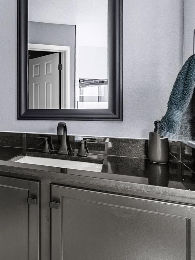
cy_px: 116
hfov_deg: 36.2
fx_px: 233
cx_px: -34
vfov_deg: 58.2
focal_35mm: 31
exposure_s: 1/1.67
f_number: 7.1
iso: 100
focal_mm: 17
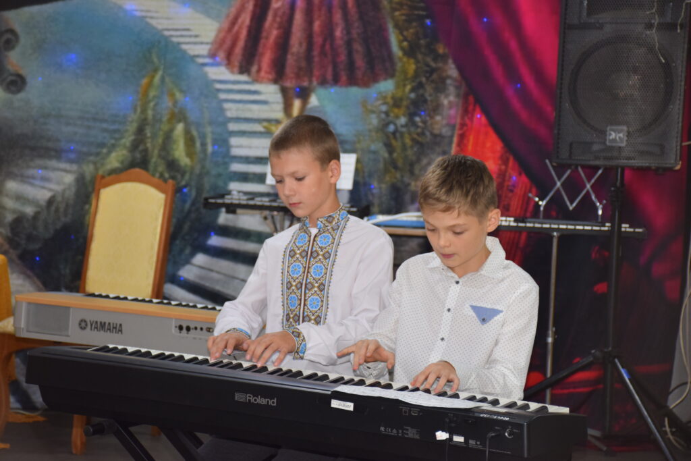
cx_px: 346
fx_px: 1900
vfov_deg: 13.8
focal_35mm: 99
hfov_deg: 20.6
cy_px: 230
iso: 800
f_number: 5
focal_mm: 66
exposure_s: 1/80
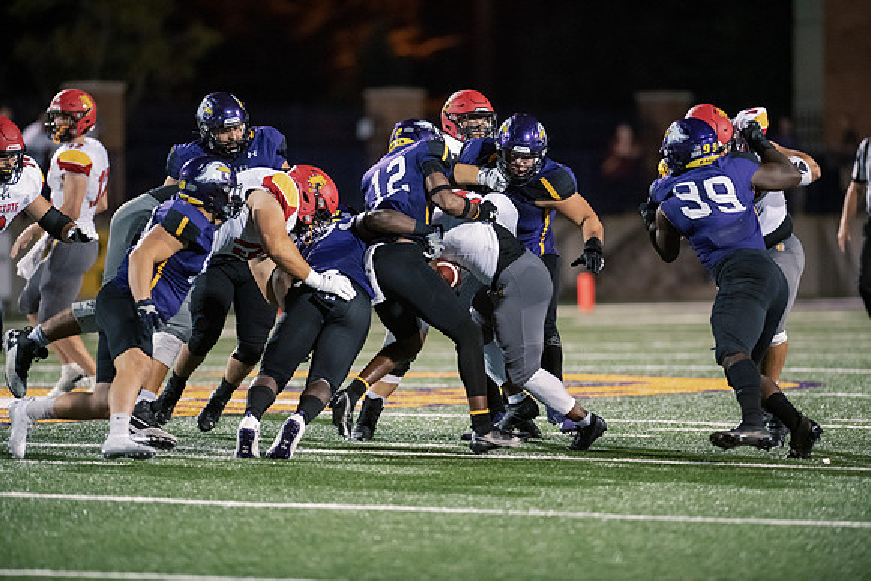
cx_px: 436
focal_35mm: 300
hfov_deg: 6.9
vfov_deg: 4.6
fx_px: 7260
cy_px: 290
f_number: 2.8
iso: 6400
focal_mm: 300
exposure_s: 1/640
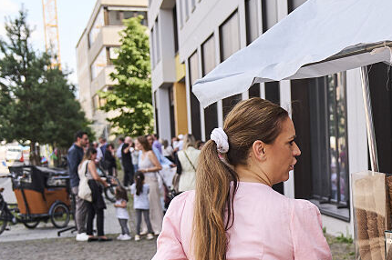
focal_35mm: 81
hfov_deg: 23.6
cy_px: 259
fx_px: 881
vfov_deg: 16.5
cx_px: 427
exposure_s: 1/1250
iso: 250
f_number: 2.8
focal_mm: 29
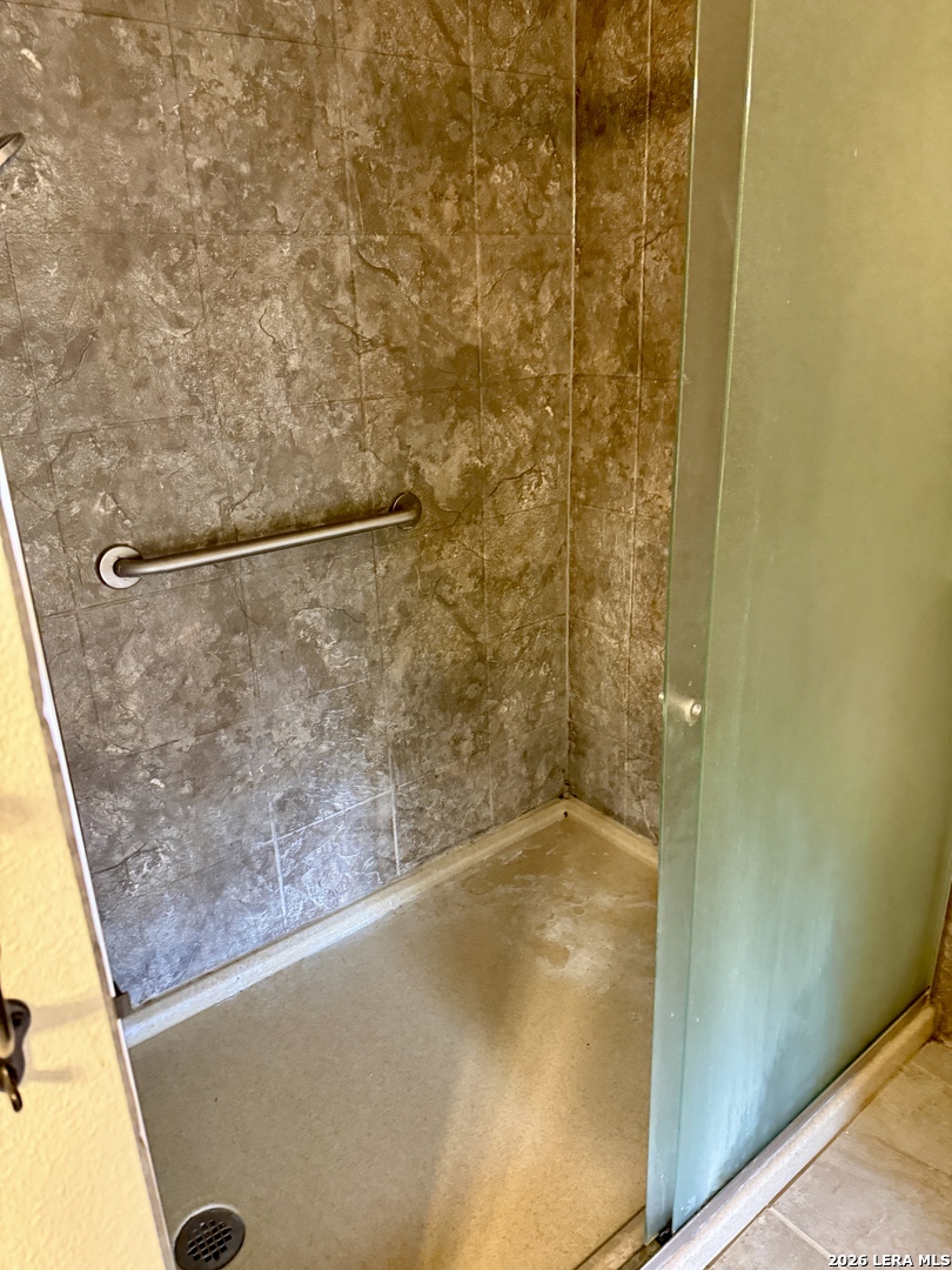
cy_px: 635
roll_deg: +2.0
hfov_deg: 56.8
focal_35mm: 24
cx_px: 476
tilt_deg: -19.0
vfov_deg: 71.6
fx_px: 880
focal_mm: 6.76
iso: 640
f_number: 1.78
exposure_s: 1/60
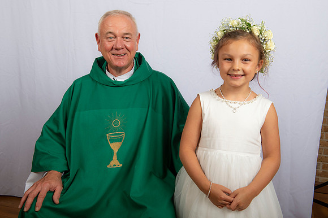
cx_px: 164
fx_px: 401
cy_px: 109
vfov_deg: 30.5
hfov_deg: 44.5
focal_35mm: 44
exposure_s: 1/200
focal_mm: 44
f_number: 8
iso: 320
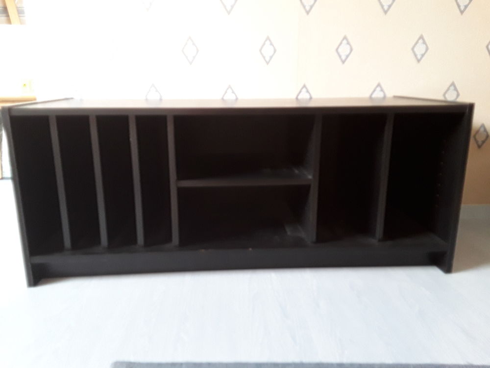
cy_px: 184
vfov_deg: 51.4
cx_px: 245
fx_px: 382
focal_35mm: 27
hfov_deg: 65.3
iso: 160
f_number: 1.9
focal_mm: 2.91
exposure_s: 1/17
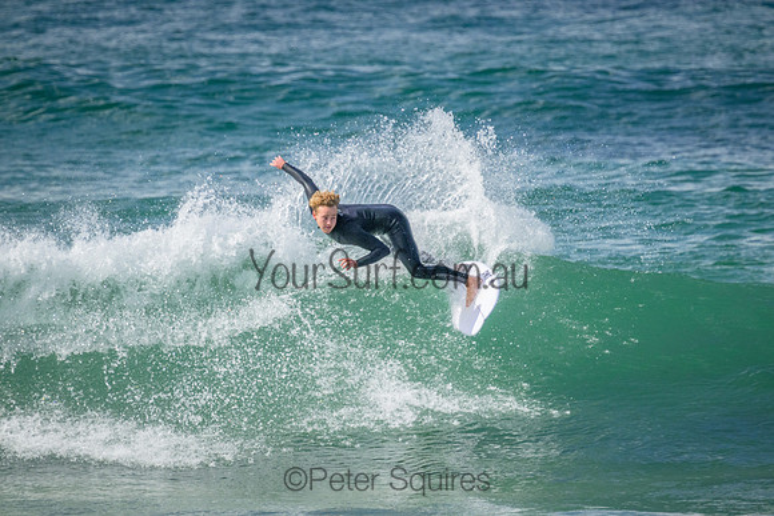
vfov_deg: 1.7
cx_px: 387
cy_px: 258
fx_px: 17203
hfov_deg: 2.6
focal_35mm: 800
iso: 2500
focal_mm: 800
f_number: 11
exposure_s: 1/1250
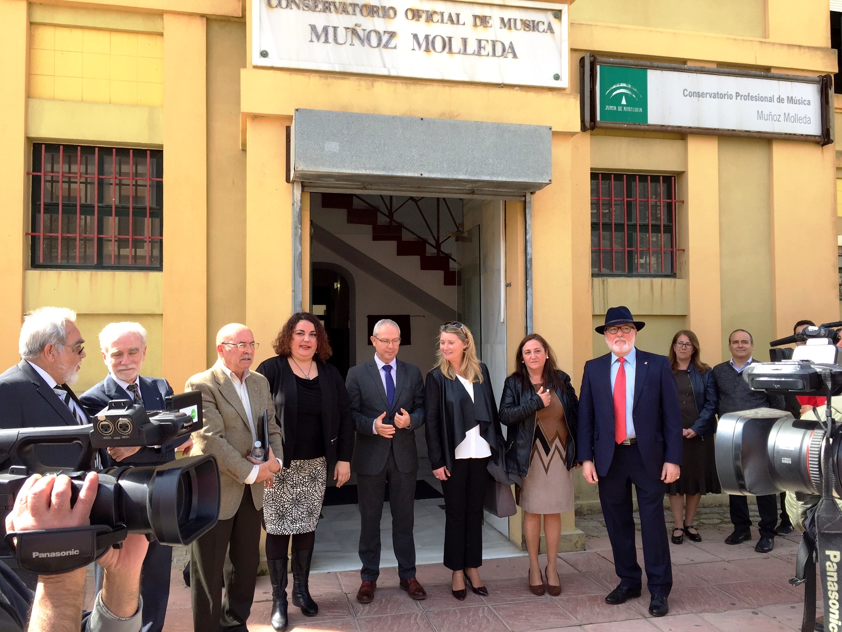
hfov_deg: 61.7
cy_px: 316
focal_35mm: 29
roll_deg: +0.0
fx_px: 705
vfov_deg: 48.2
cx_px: 421
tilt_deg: +1.5
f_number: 2.2
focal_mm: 4.15
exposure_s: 1/391
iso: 32
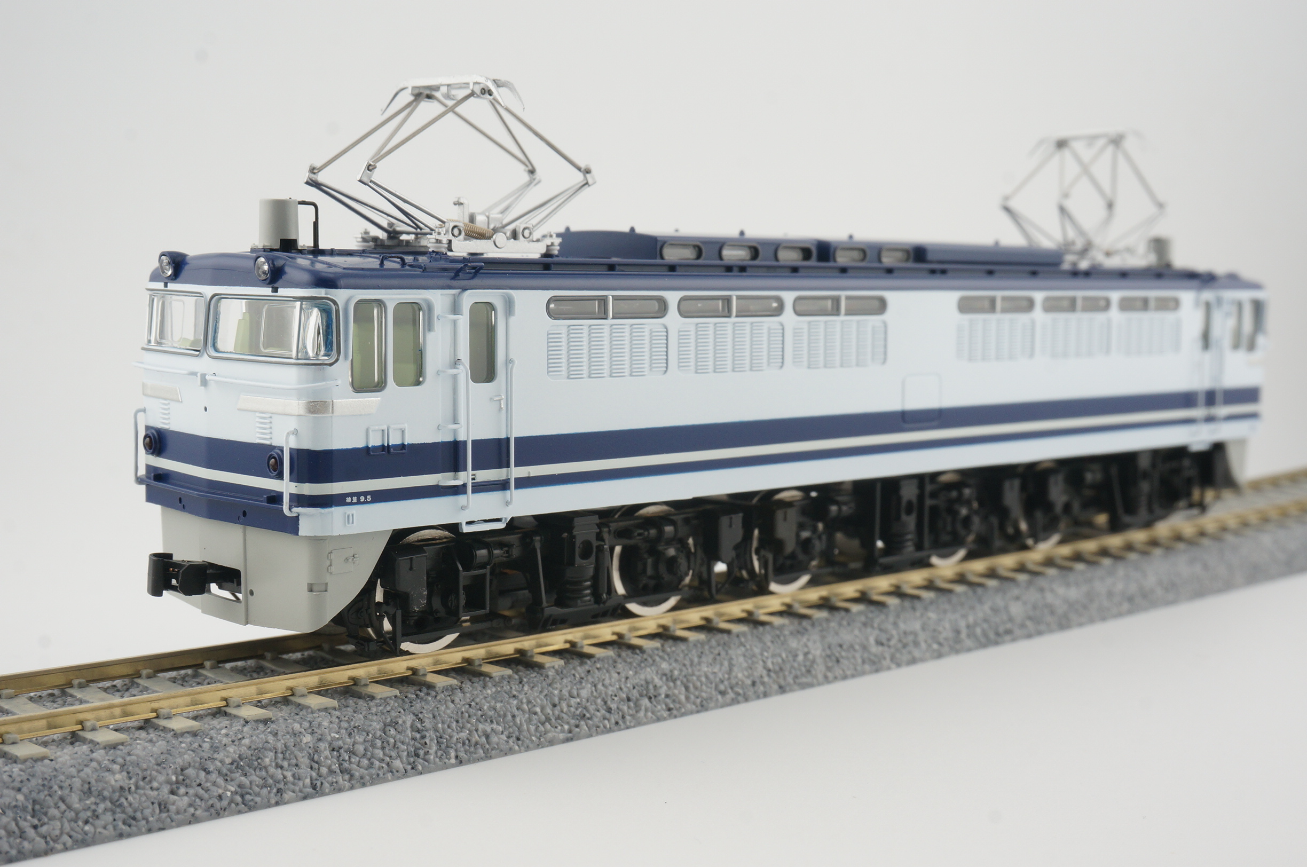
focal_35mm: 48
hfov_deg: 41.2
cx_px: 654
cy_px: 434
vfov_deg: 28.0
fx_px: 1740
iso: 400
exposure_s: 1/60
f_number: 14
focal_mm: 32
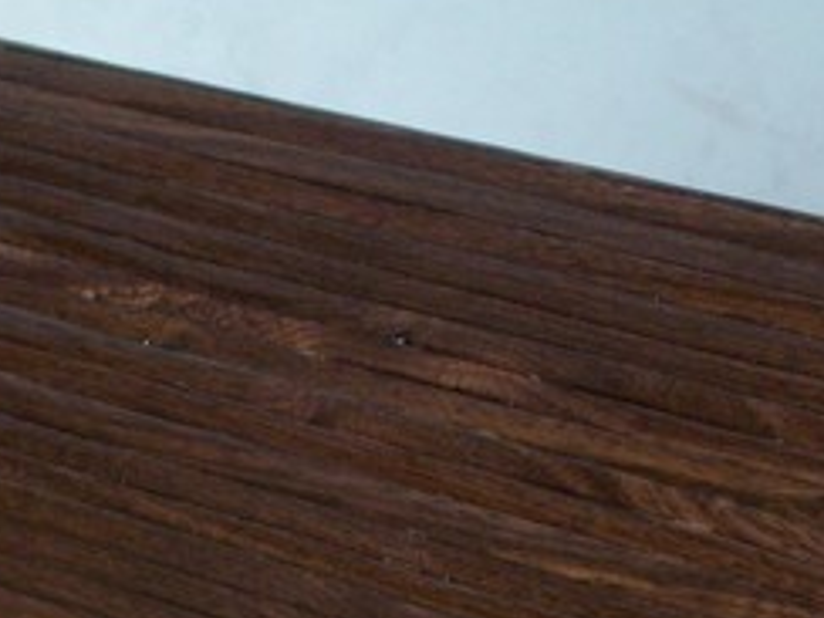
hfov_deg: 6.5
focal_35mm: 307
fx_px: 7308
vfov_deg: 4.8
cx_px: 270
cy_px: 780
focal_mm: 24
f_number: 4.8
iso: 200
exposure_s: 1/15
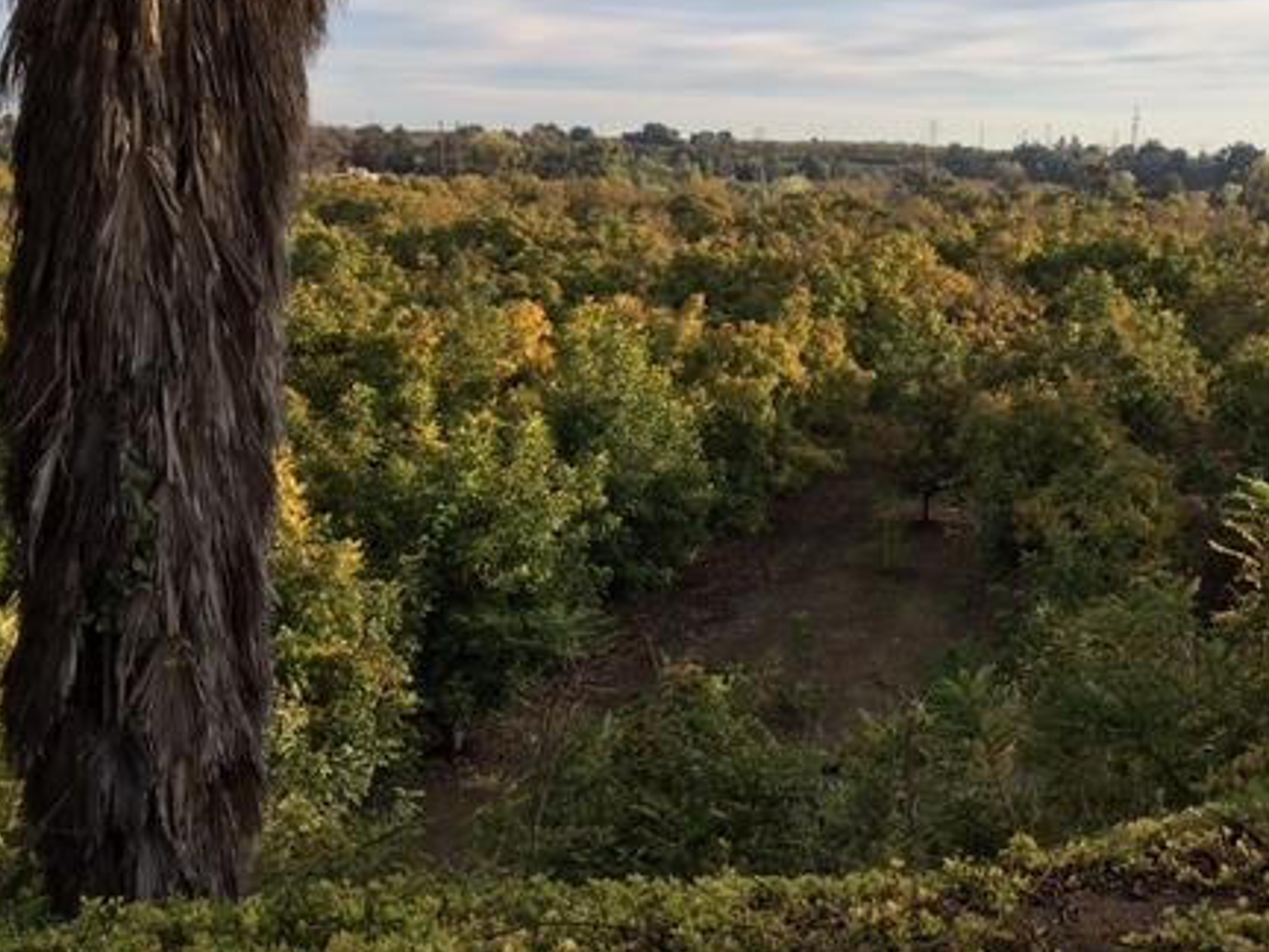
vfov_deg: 33.6
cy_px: 473
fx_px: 1576
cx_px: 872
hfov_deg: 43.1
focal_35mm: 43
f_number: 2.2
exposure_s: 1/732
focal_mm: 4.15
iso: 25
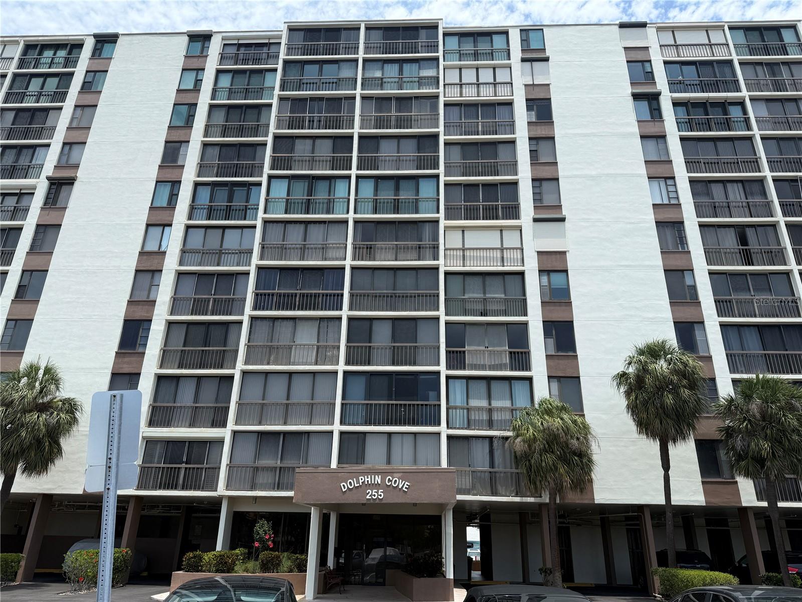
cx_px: 401
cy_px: 301
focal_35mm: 24
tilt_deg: +23.0
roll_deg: -1.8
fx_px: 556
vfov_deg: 56.8
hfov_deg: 71.6
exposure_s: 1/4167
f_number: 1.78
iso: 80
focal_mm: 6.76
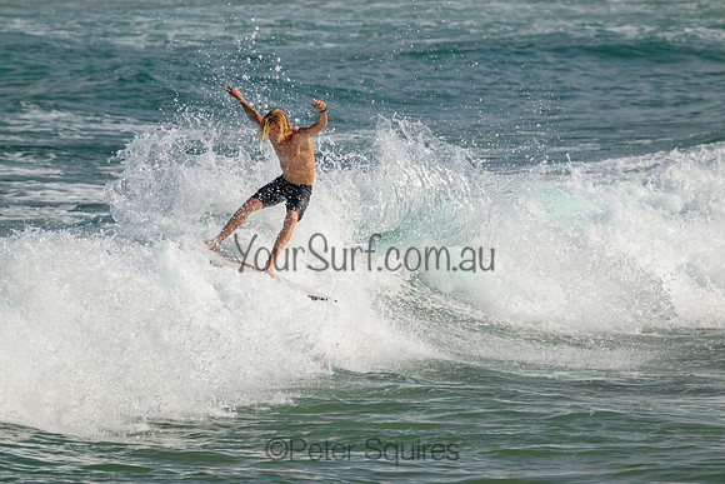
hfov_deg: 2.6
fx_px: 16114
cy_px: 242
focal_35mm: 800
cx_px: 362
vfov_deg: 1.7
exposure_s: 1/2000
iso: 560
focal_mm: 800
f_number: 11
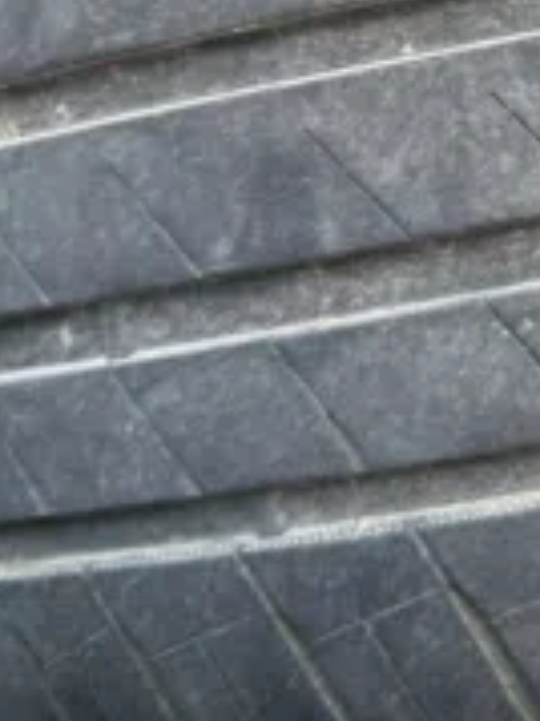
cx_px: 862
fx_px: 1791
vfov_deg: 22.1
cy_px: 28
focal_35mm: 86
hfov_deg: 15.5
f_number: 1.78
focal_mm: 6.76
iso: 50
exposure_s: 1/137
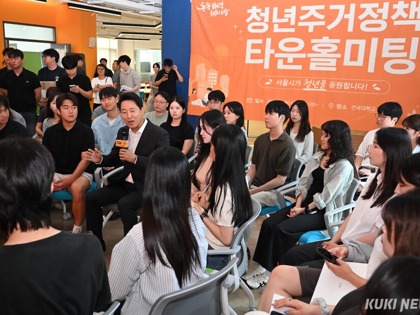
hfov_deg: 55.3
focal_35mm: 33
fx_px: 401
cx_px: 205
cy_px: 157
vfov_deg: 43.0
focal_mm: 30
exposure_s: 1/400
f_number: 4
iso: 3600
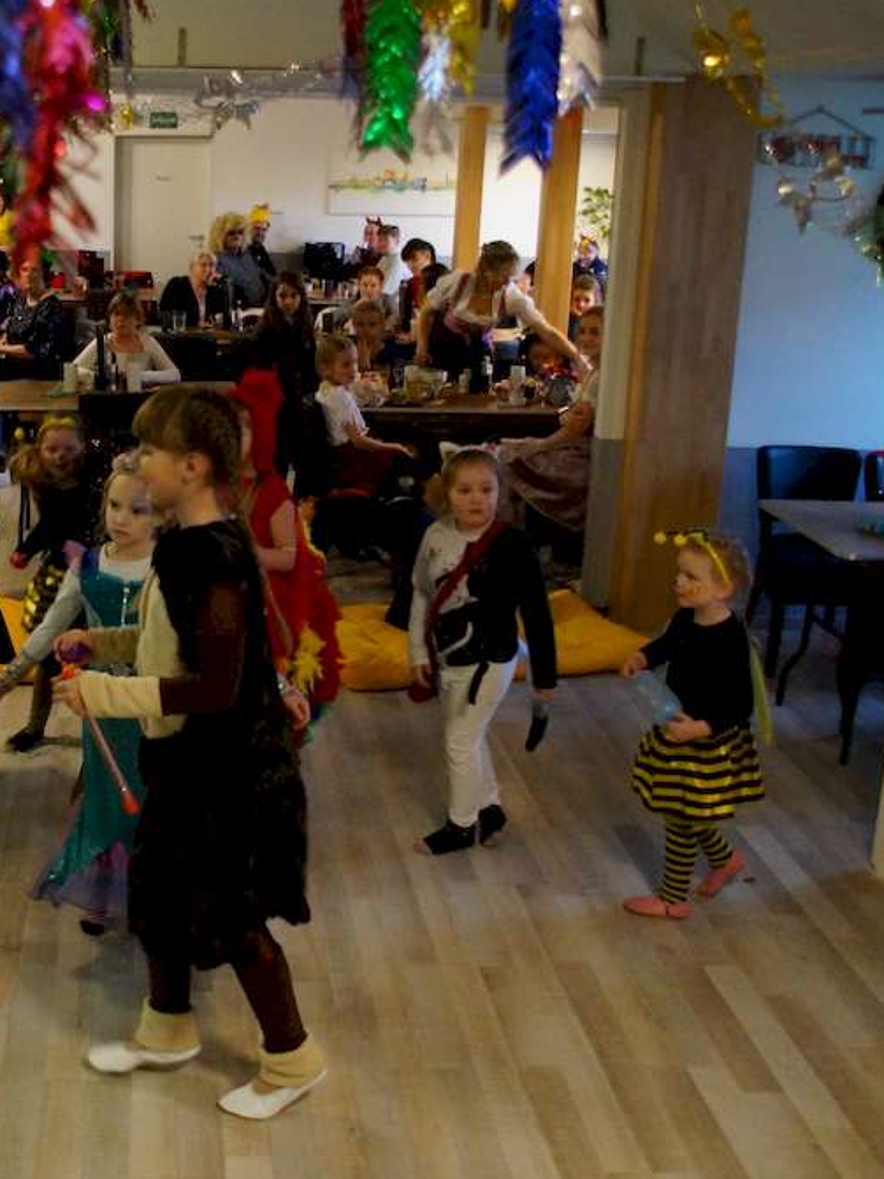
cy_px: 589
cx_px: 160
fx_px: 1499
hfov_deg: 31.9
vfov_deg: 43.0
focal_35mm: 44
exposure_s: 1/50
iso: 3200
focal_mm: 20
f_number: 3.5
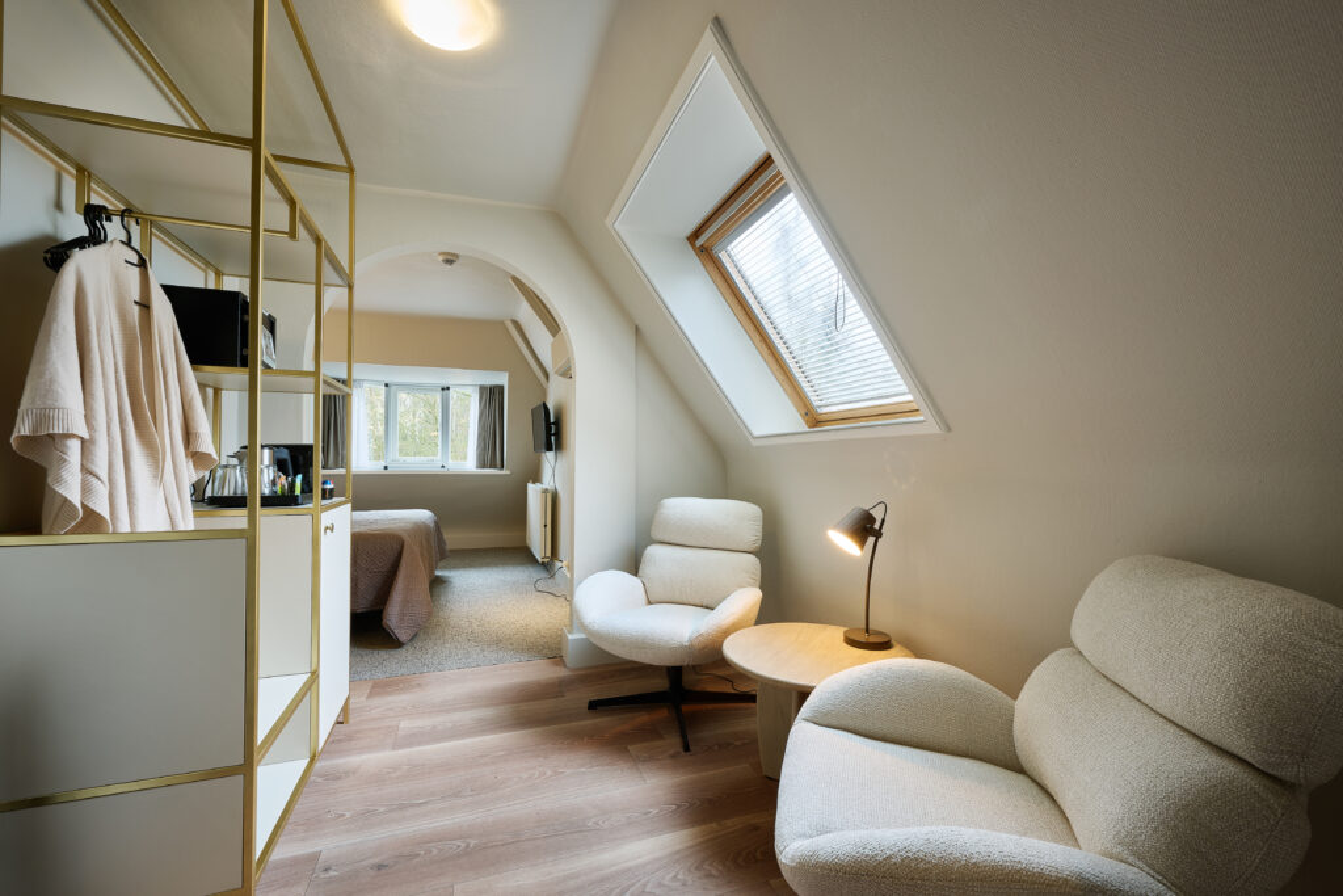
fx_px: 560
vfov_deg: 77.3
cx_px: 672
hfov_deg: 100.4
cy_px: 448
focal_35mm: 15
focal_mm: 15
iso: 100
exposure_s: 2
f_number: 14
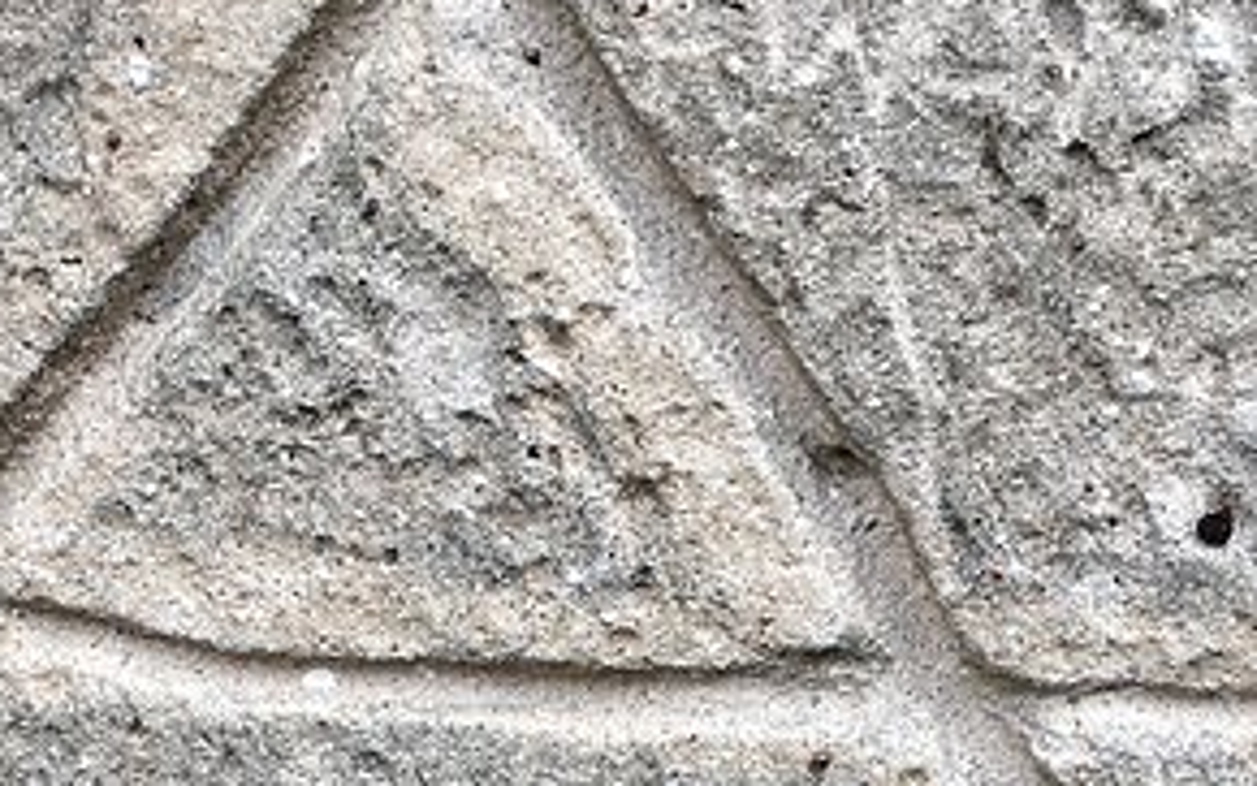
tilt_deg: -21.2
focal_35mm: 95
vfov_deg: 13.1
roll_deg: -1.6
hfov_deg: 21.8
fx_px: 3255
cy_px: 1142
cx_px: 462
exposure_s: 1/251
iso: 25
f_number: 2.2
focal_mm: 4.15
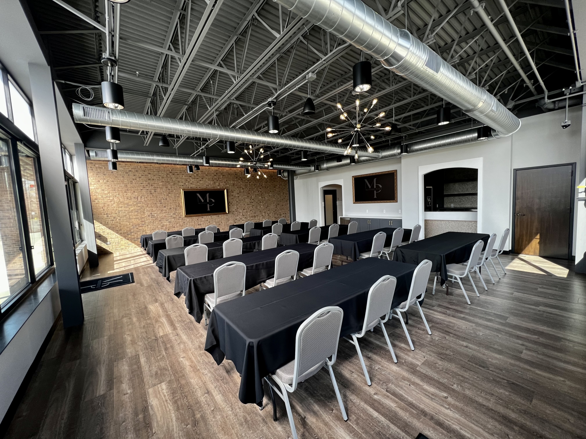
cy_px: 220
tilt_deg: -4.3
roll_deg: +3.2
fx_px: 220
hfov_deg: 106.2
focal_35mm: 13
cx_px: 293
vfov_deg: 89.9
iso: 125
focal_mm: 1.57
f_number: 1.8
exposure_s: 1/120
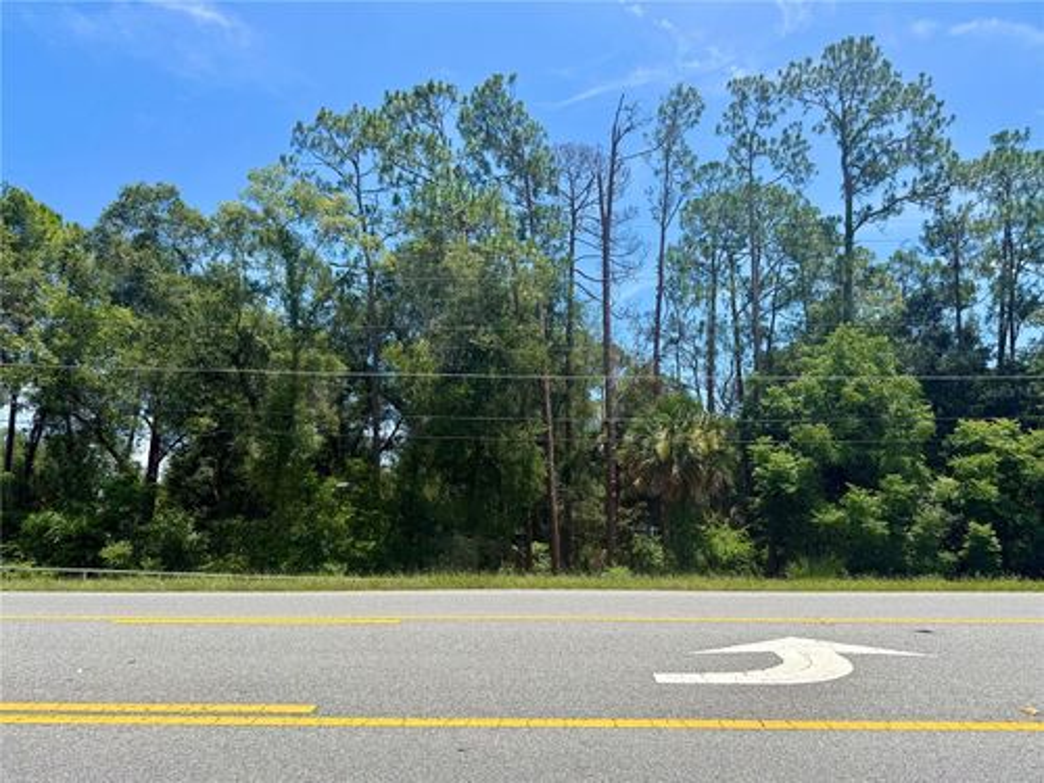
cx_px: 522
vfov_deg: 56.8
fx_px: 724
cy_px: 392
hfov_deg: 71.6
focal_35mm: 24
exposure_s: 1/4167
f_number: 1.78
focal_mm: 6.76
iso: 80
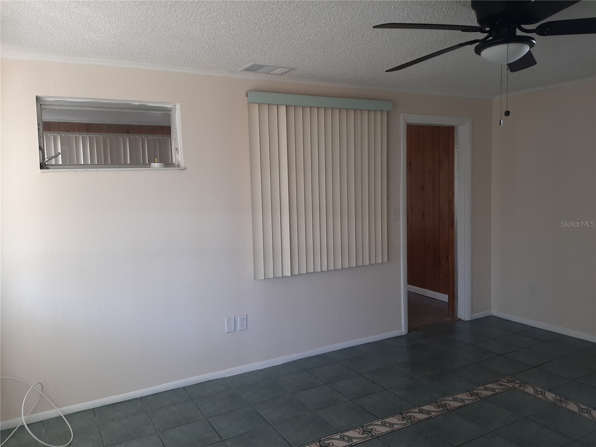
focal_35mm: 26
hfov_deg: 67.3
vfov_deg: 53.1
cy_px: 224
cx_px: 298
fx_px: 448
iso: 100
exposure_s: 1/50
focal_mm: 3.93
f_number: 1.7
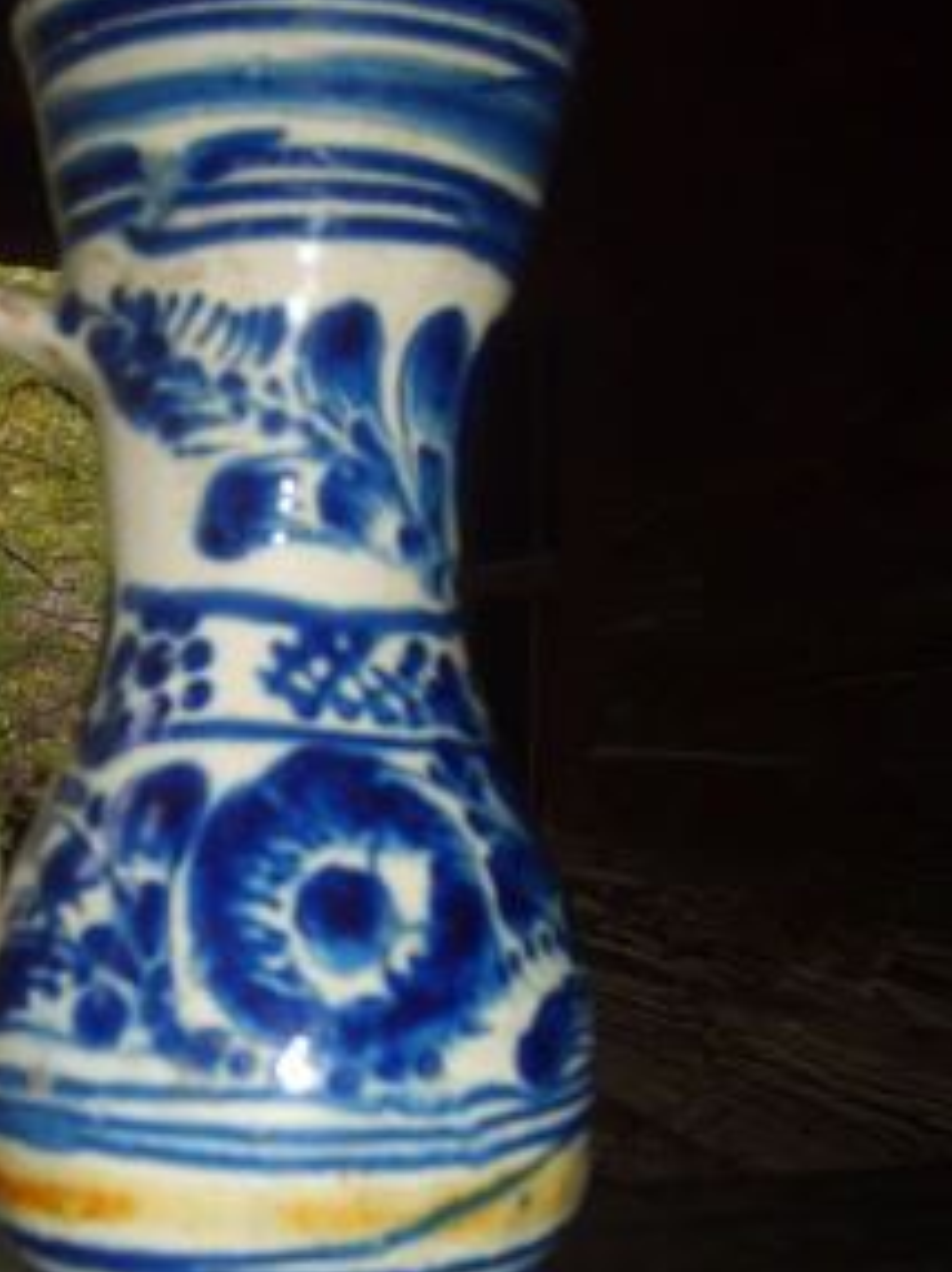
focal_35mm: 49
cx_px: 303
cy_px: 778
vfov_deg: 38.7
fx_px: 1799
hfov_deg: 29.4
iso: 100
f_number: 2.8
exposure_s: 1/45
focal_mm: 5.8
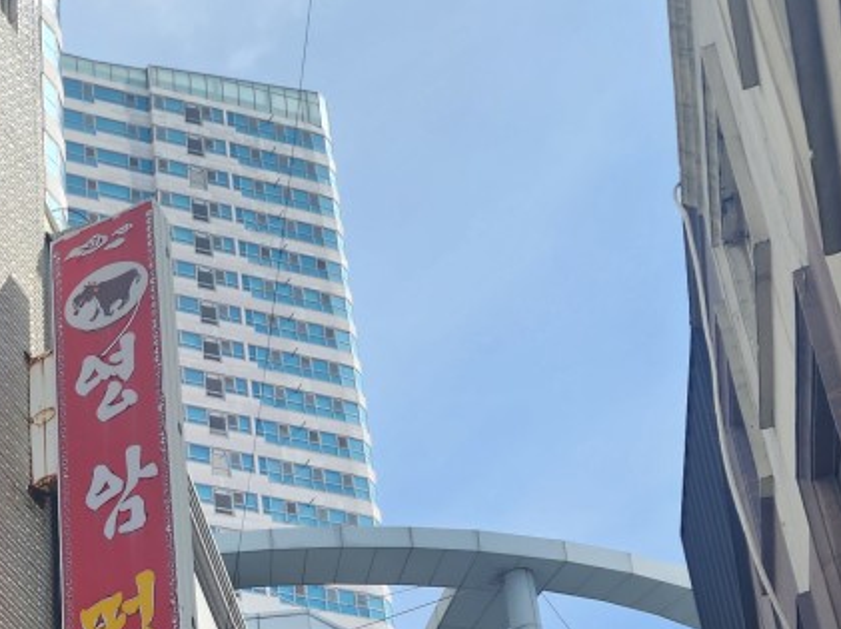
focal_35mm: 70
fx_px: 1699
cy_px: 889
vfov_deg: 18.9
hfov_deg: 25.7
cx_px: -94
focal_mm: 6.4
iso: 12
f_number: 1.8
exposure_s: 1/843
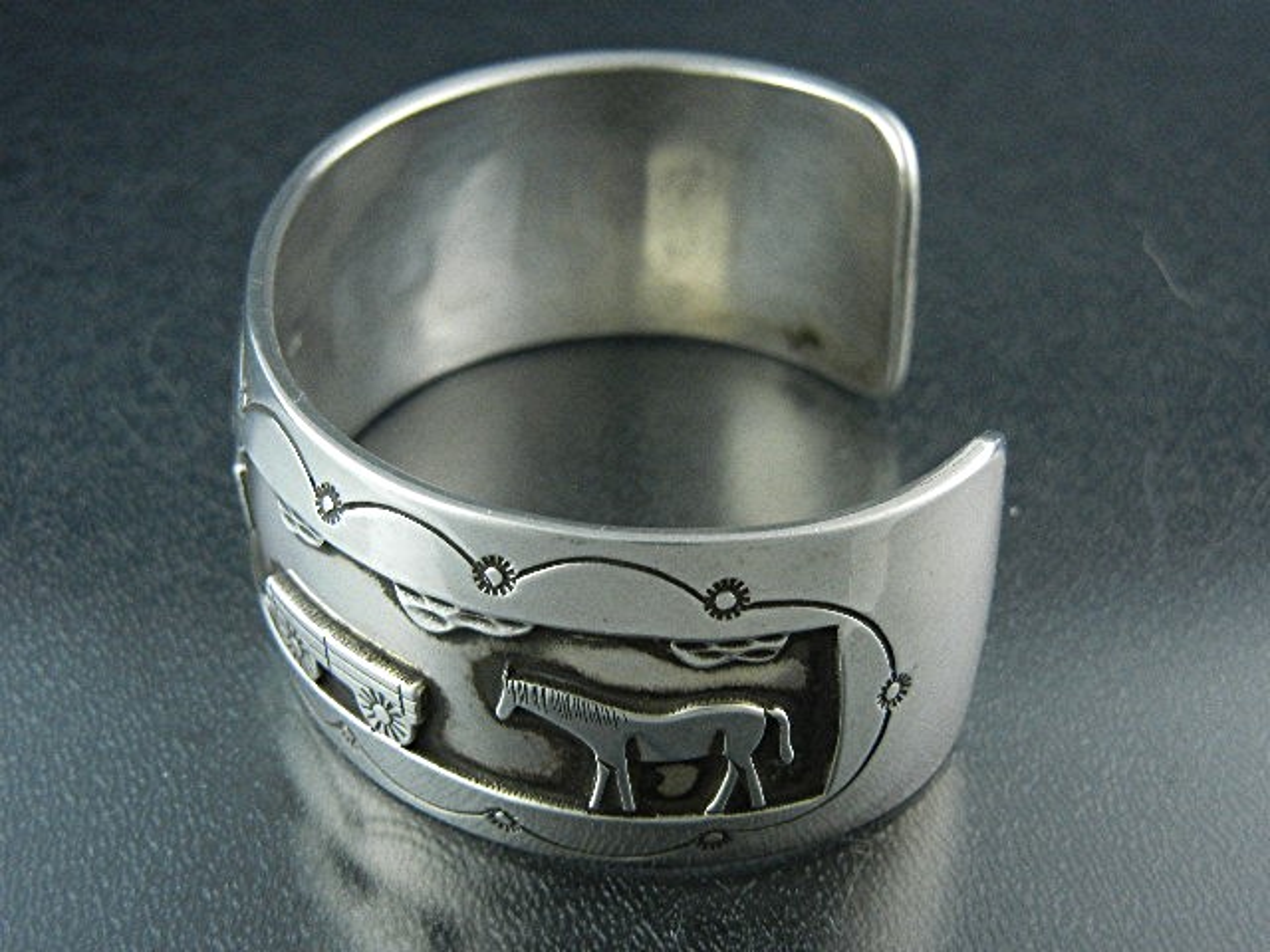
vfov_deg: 24.8
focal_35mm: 59
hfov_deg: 32.7
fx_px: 2165
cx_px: 635
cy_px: 476
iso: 400
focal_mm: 10.6
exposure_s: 1/19.1
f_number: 4
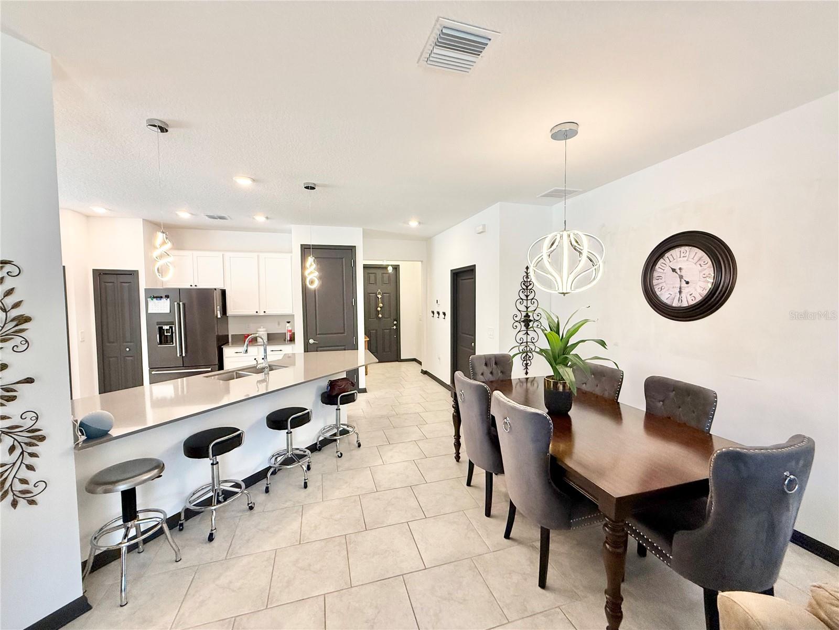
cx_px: 420
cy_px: 315
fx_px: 339
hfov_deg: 102.1
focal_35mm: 14
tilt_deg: -2.8
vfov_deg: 85.7
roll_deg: +1.1
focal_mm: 2.22
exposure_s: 1/120
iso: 200
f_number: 2.2
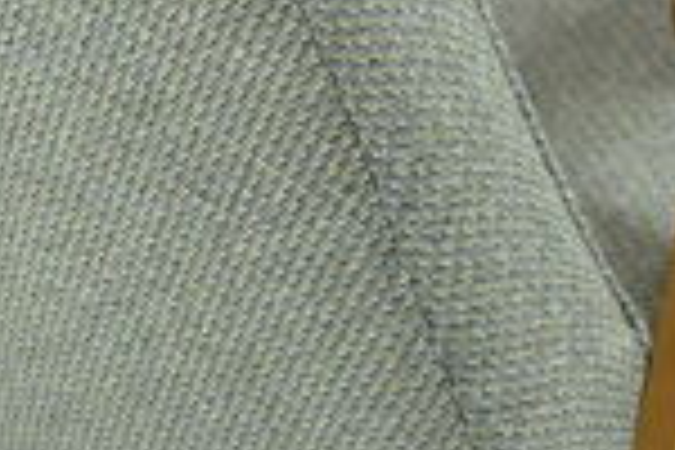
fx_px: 3150
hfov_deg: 12.2
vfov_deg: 8.2
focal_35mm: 168
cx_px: 382
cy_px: 358
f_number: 4.2
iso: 1100
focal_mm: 28
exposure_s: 1/125
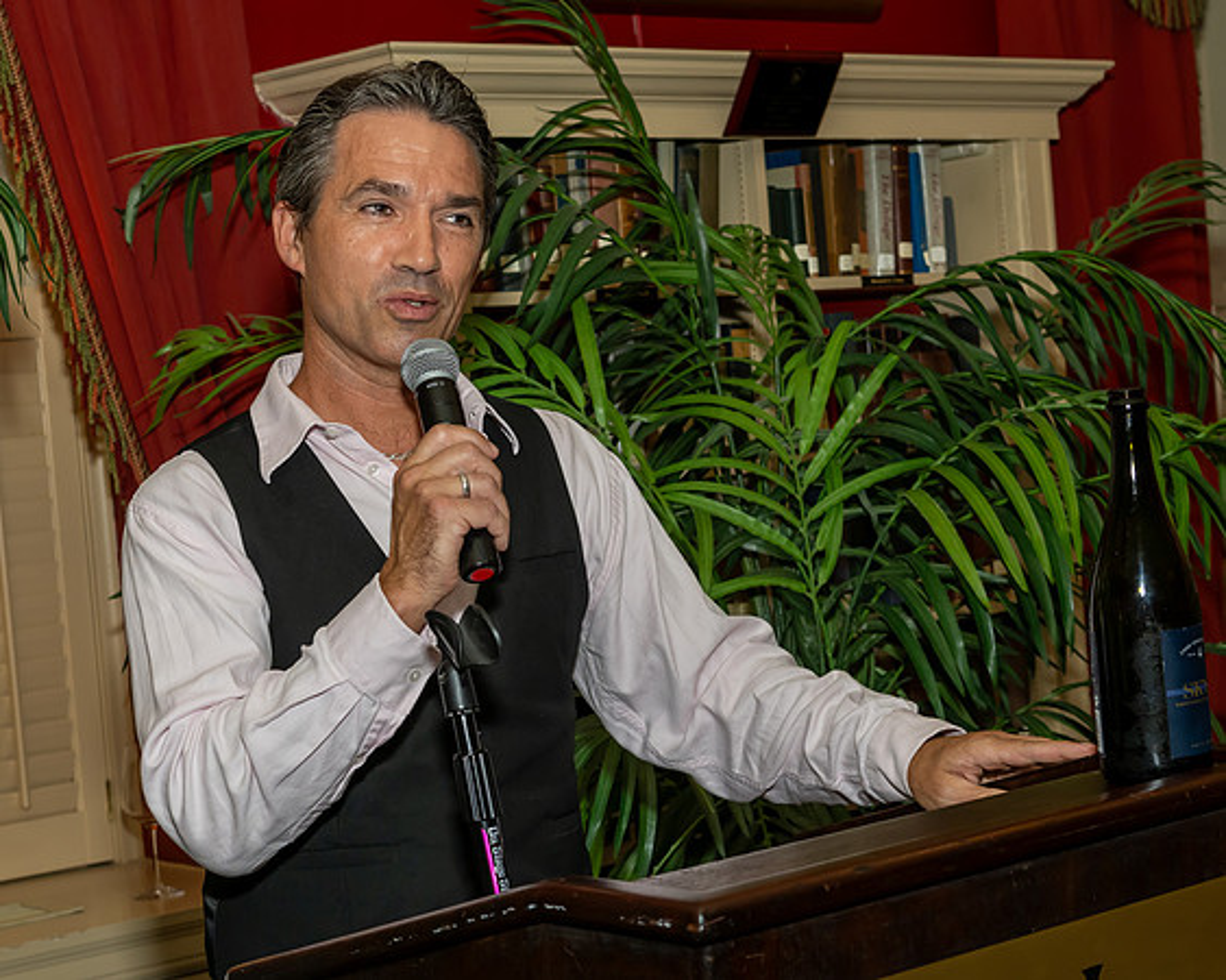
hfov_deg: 27.4
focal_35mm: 69
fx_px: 2518
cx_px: 621
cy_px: 524
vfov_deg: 22.0
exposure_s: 1/250
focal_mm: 38
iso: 400
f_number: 5.6
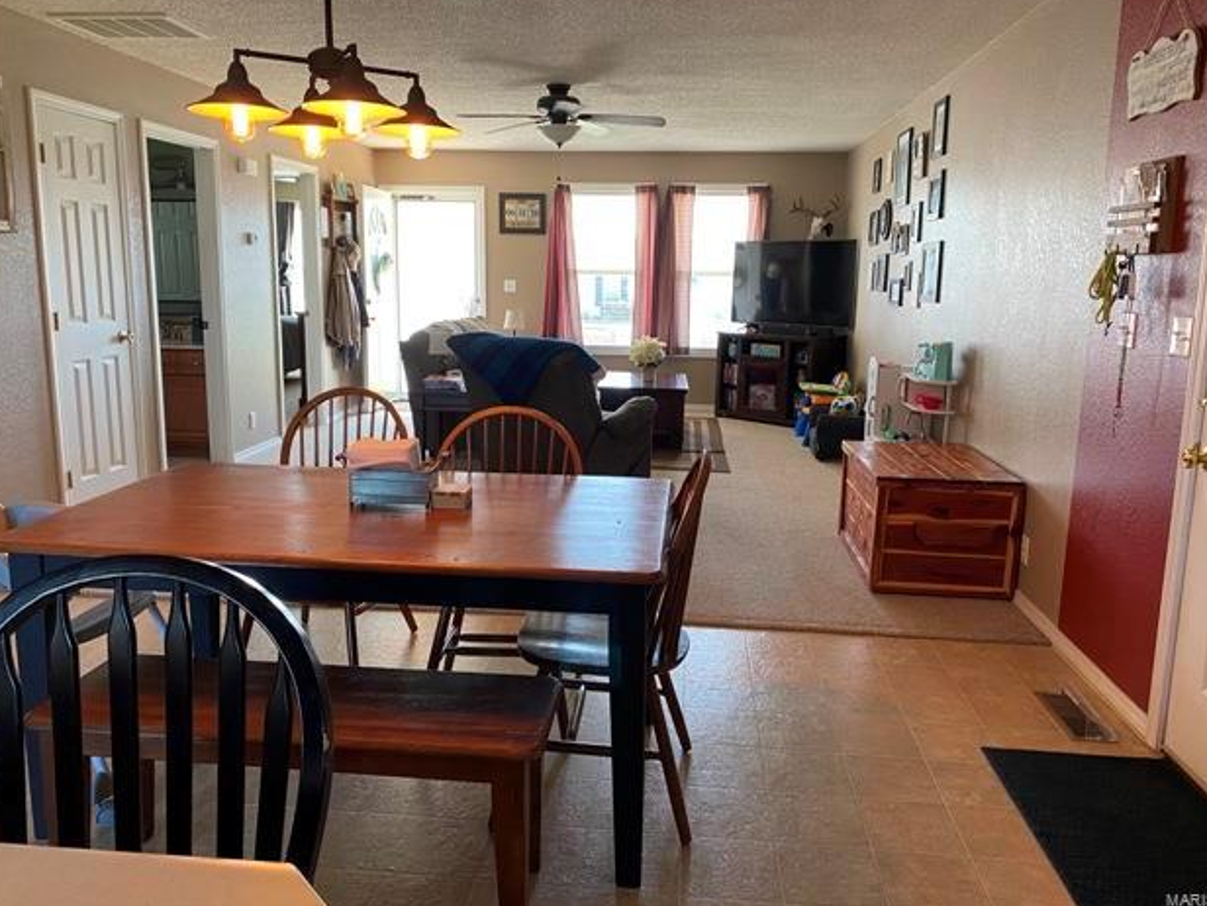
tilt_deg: -10.7
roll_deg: -1.5
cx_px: 598
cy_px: 443
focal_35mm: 27
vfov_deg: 51.4
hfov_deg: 65.3
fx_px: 941
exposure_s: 1/60
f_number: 1.8
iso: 100
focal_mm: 4.25
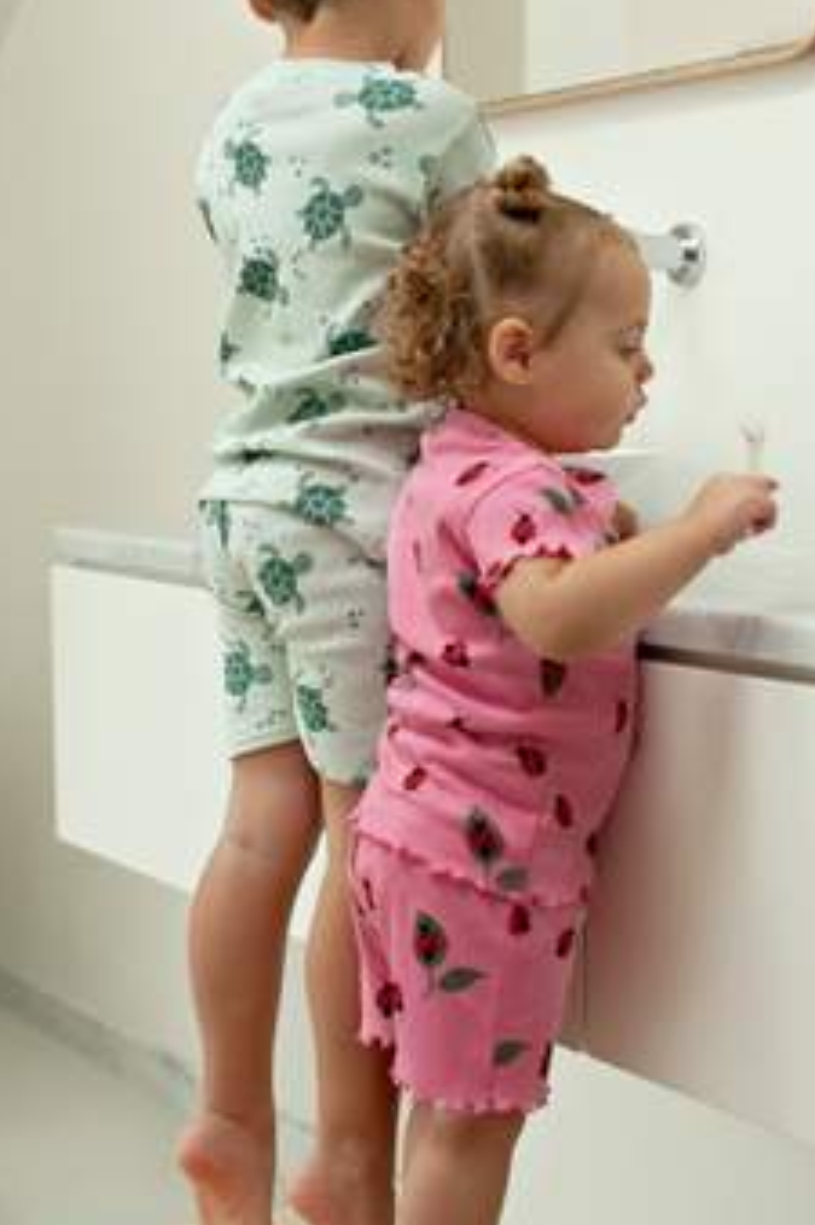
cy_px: 594
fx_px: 2515
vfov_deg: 27.4
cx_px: 585
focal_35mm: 74
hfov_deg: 18.3
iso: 640
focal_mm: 50
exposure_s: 1/125
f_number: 3.5
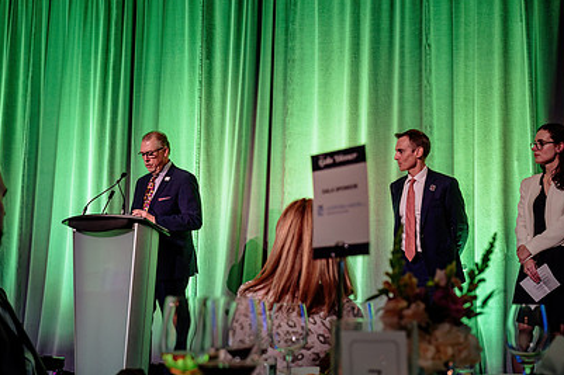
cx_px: 270
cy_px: 231
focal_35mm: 55
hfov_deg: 36.3
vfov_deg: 24.5
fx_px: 861
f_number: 4
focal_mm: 38
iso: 1000
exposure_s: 1/60
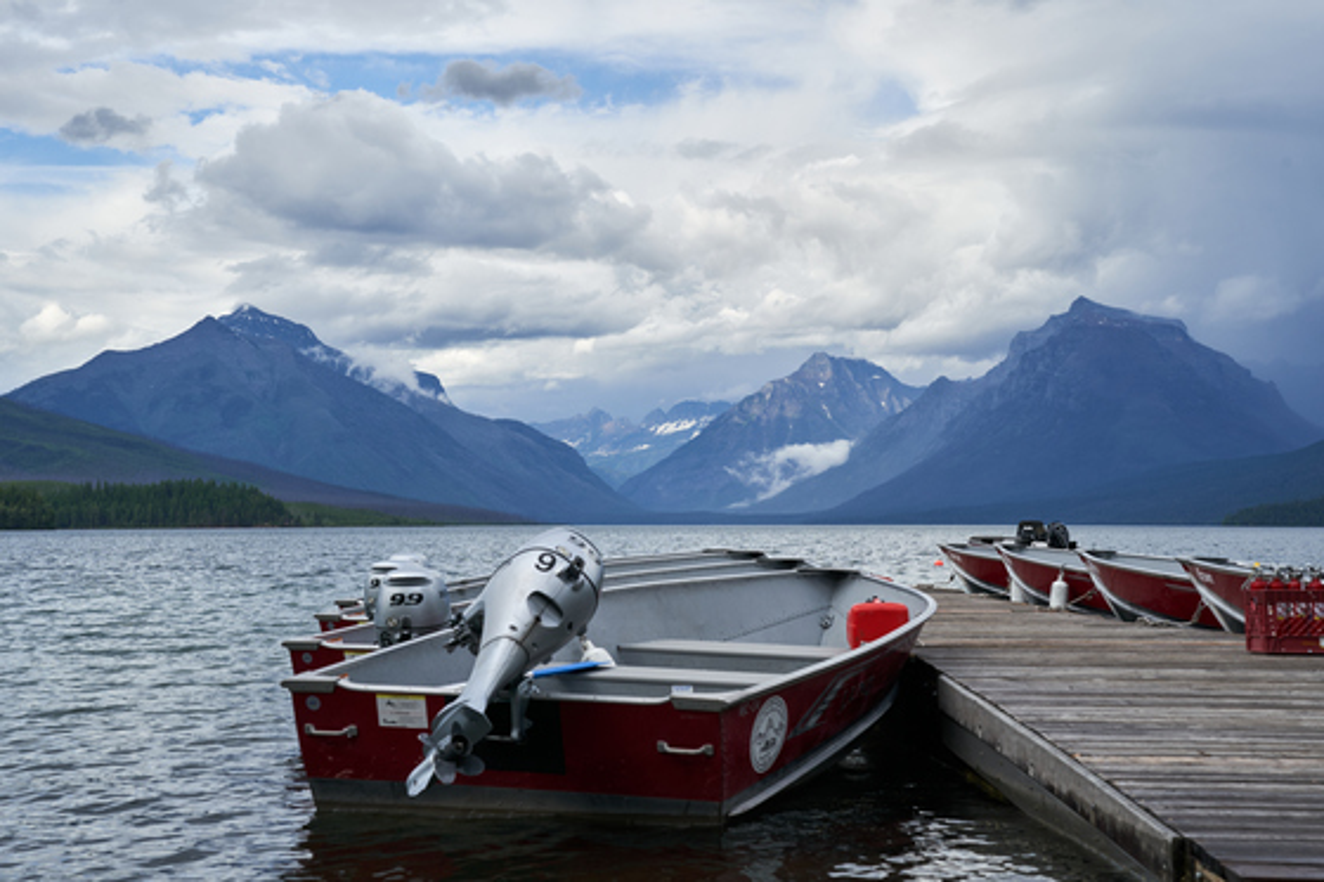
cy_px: 441
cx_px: 662
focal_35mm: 65
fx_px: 2390
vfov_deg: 20.9
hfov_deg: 31.0
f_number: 11
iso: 160
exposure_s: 1/160
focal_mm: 65
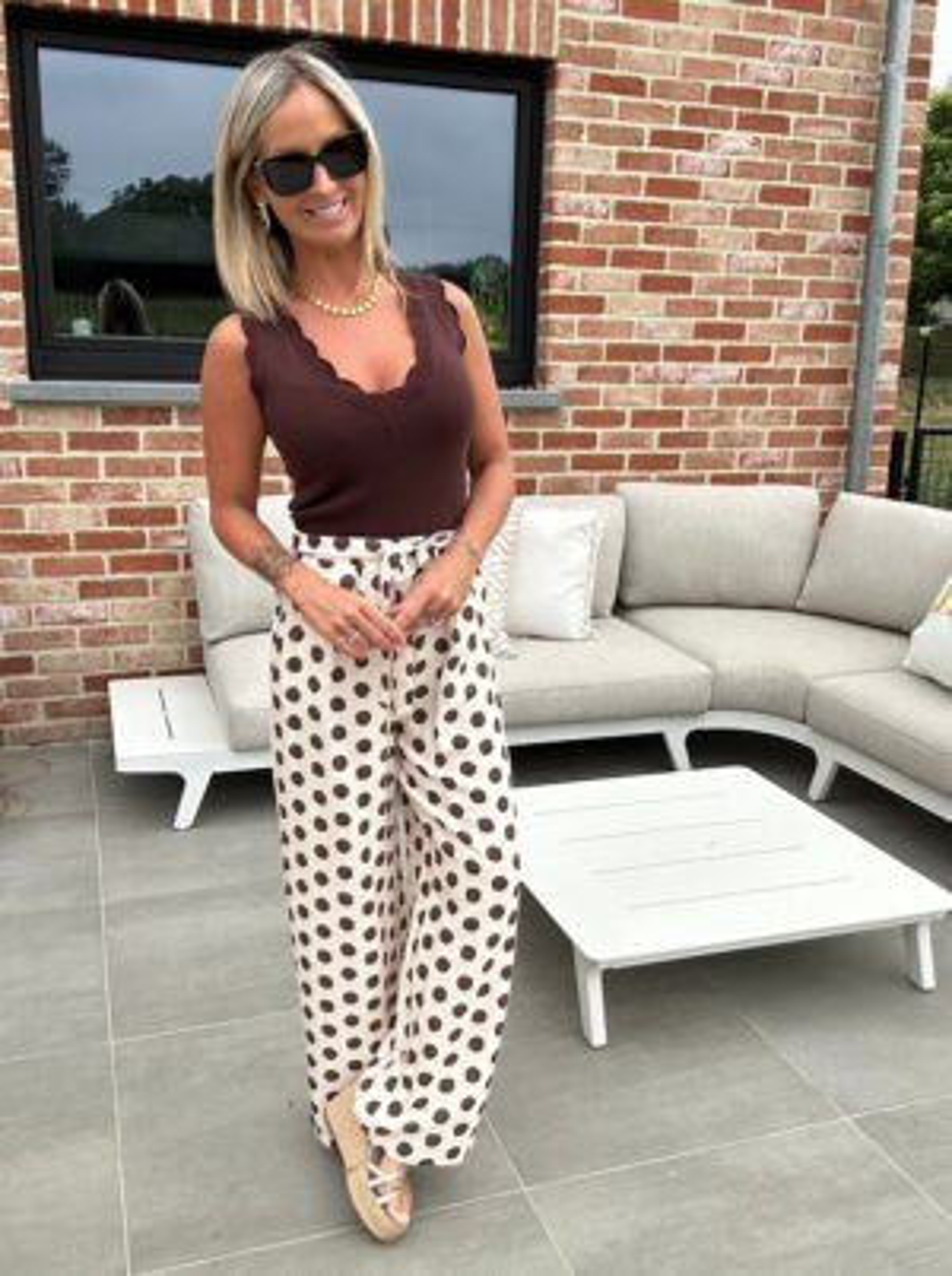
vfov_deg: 60.1
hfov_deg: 46.7
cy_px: 638
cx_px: 476
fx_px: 1104
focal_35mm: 30
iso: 25
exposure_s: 1/720
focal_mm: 2.69
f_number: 1.9
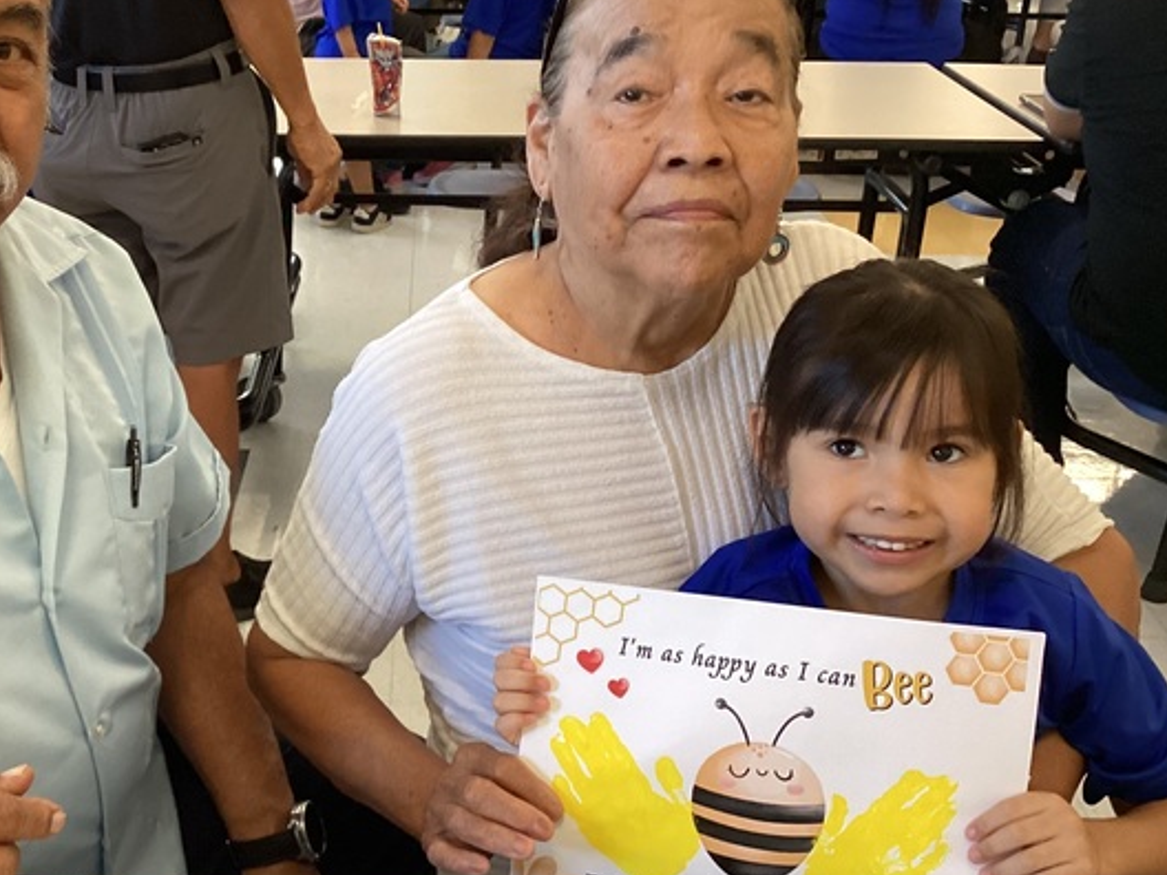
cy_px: 435
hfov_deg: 39.4
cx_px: 298
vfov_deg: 30.9
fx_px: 1584
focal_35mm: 47
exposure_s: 1/50
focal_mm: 3.3
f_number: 2.4
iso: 250
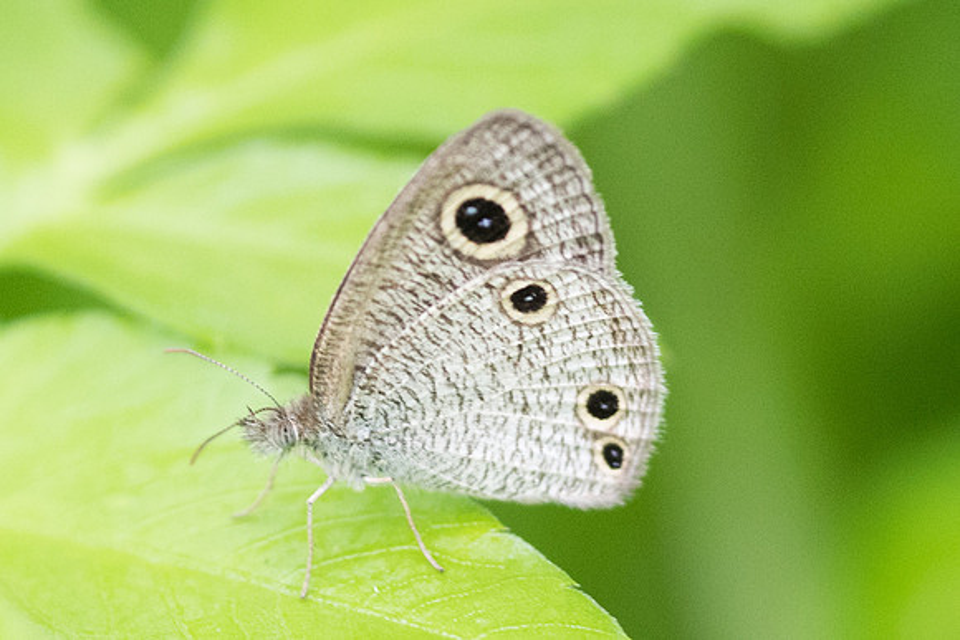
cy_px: 417
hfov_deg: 3.1
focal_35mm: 663
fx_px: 17685
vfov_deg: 2.1
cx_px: 480
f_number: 3.3
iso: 800
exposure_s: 1/250
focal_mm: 150
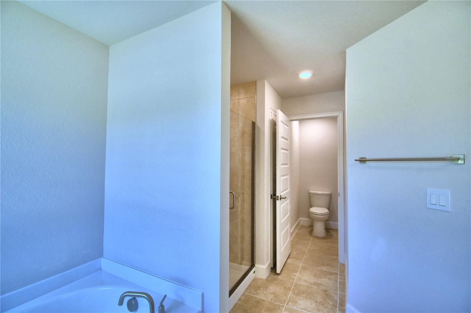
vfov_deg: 77.3
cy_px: 156
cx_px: 236
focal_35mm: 15
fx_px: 196
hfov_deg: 100.4
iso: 200
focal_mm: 10
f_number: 4.5
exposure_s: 1/125
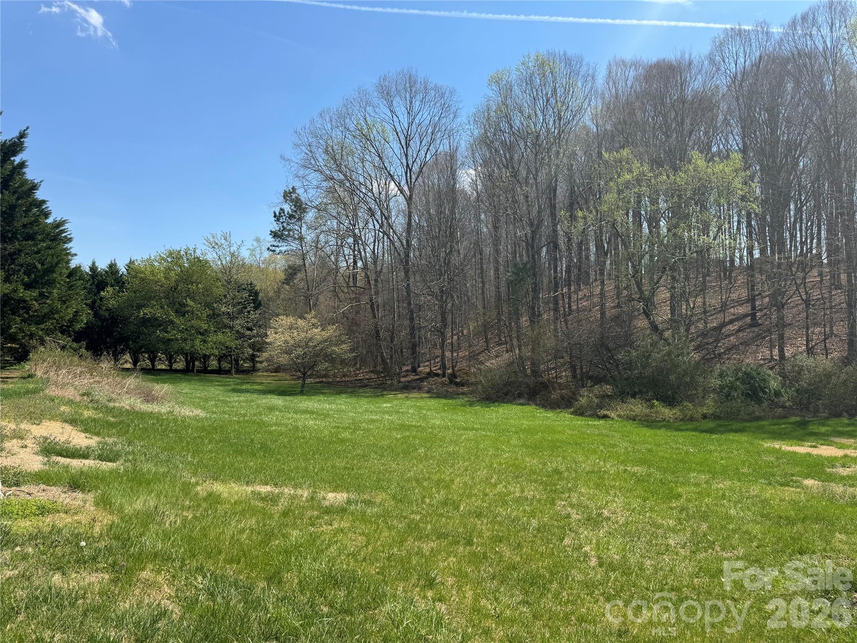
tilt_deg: +1.1
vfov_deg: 56.8
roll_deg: +0.7
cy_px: 322
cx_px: 428
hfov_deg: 71.6
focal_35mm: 24
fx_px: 594
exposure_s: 1/3413
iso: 80
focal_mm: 6.76
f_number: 1.78
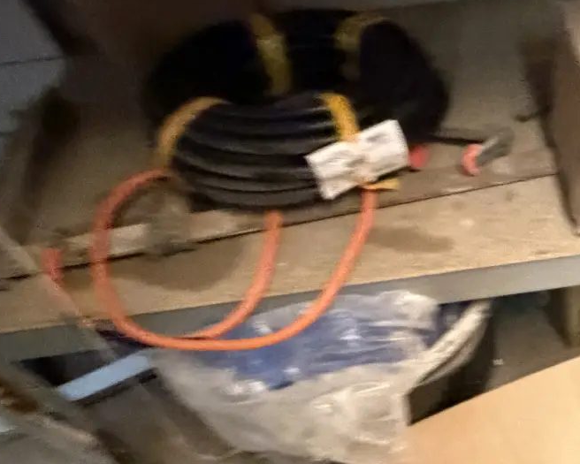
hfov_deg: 40.2
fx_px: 687
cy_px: 351
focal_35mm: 40
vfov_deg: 36.4
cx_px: 581
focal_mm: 2.22
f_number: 2.2
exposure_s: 1/50
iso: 1000
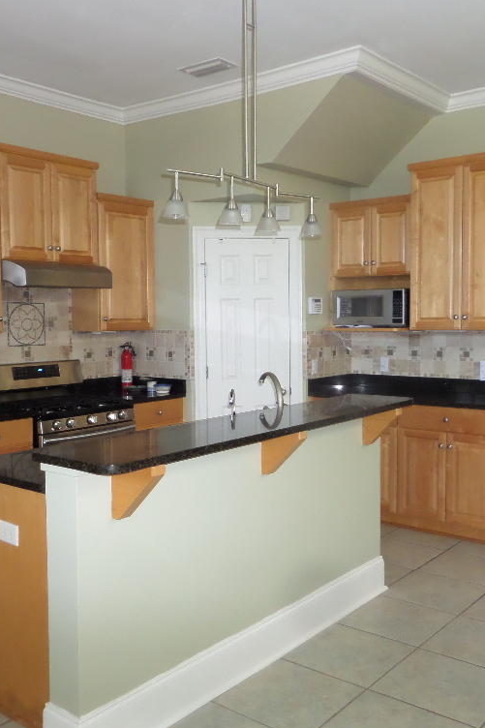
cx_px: 237
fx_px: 687
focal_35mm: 34
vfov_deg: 55.8
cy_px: 361
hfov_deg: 38.9
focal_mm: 4
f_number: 3.2
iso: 400
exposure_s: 1/30
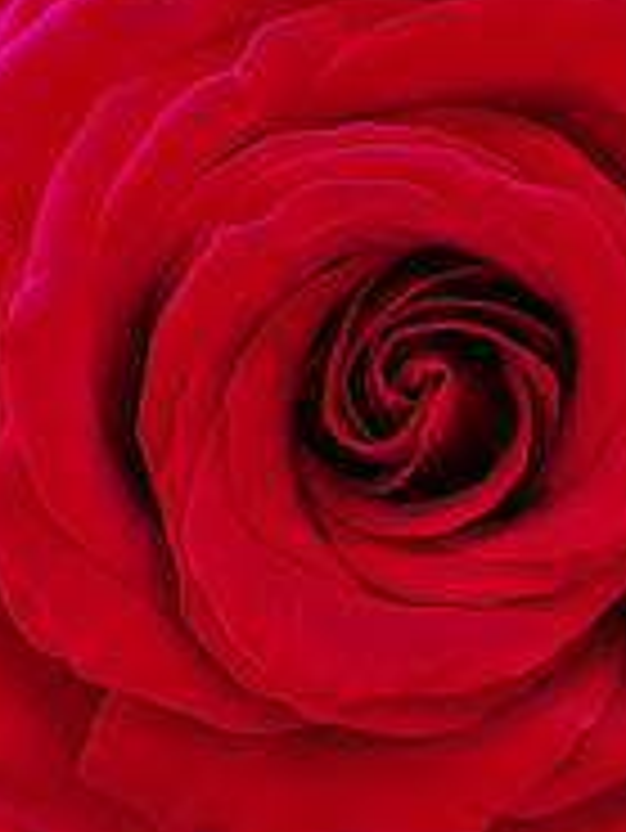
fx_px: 9393
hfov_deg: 3.8
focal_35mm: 390
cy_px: 477
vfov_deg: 5.1
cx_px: 475
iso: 64
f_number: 2.8
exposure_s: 1/40
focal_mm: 60
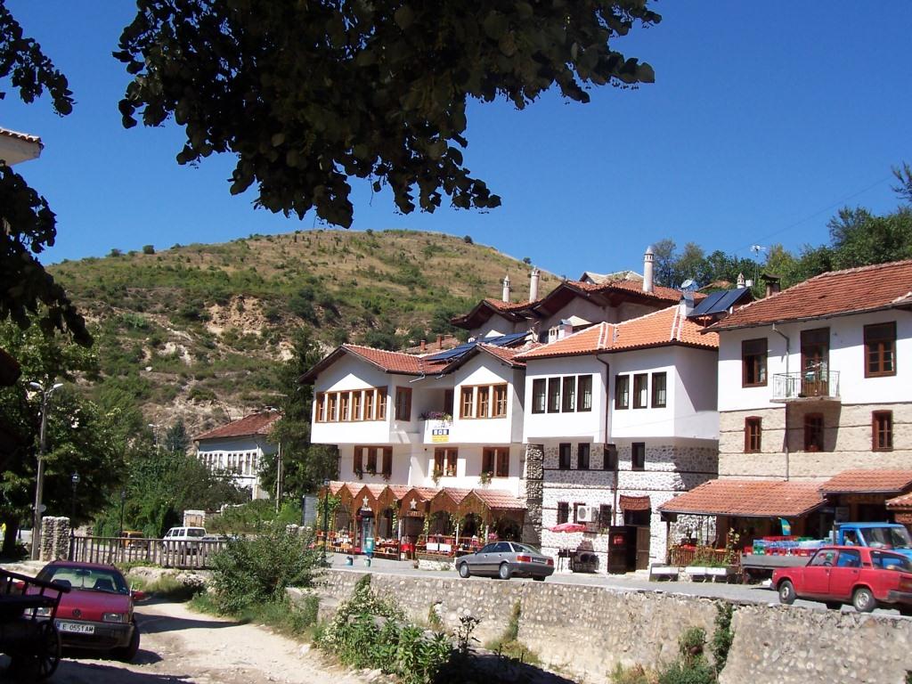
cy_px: 342
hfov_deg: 44.8
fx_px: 1107
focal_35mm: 42
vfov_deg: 34.3
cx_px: 456
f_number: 5.6
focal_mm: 7
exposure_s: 1/500
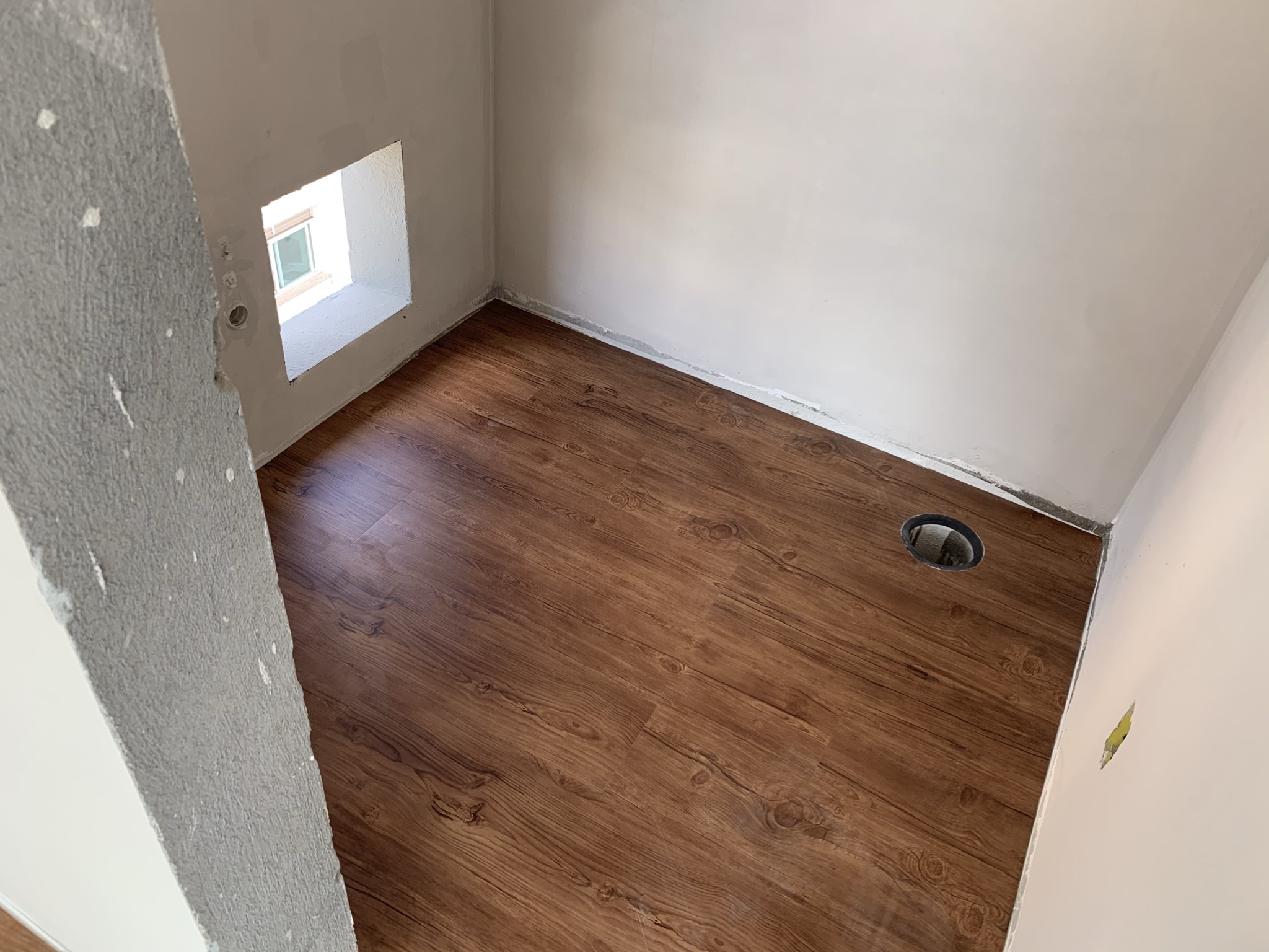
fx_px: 953
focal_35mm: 26
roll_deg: -6.7
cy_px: 476
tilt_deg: -42.5
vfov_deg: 53.1
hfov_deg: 67.3
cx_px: 634
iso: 50
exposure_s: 1/122
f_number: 1.8
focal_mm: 4.25
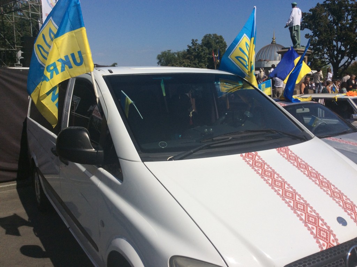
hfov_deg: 56.9
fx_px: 330
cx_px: 178
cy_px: 134
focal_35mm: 32
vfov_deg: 44.1
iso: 32
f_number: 2.4
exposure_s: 1/3817
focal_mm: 3.3
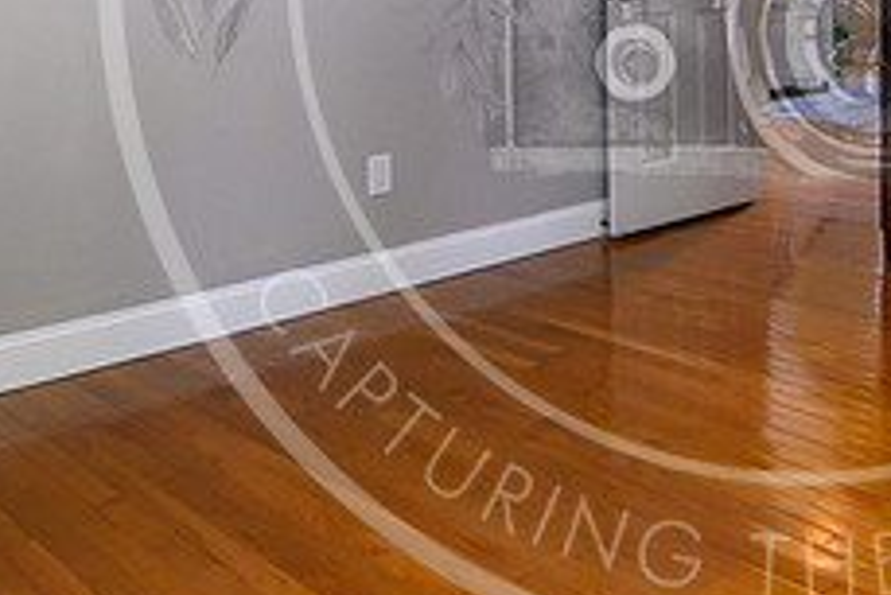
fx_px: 1065
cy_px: -29
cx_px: 805
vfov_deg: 28.8
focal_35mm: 43
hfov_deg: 41.7
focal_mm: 17
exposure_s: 1/320
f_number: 5.6
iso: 2200
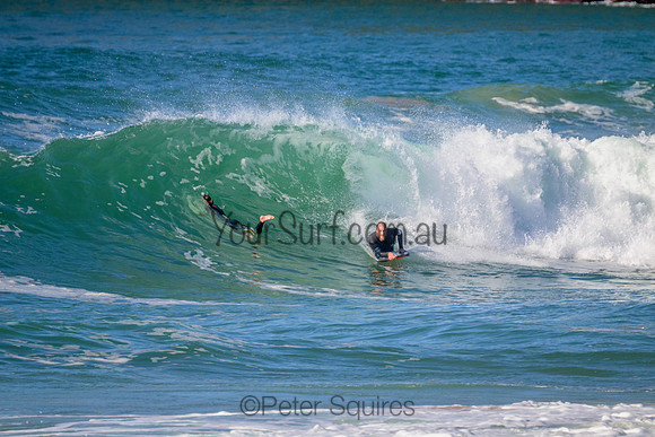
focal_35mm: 800
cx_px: 328
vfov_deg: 1.7
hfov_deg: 2.6
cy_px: 218
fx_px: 14558
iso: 1250
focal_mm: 800
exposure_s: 1/2000
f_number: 11
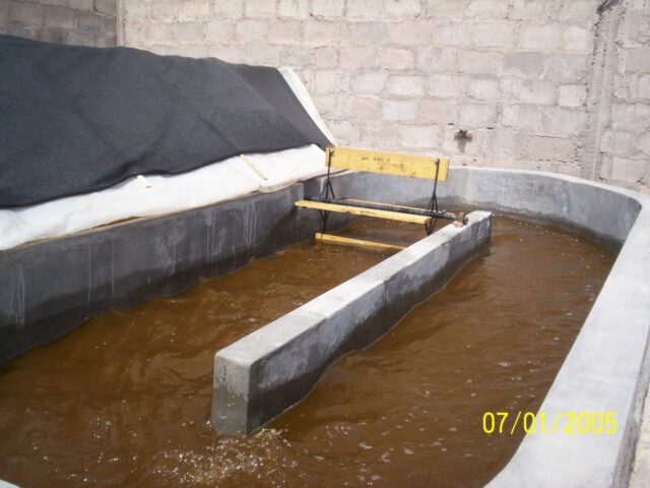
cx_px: 325
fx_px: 676
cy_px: 244
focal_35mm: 36
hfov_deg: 51.4
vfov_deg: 39.7
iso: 100
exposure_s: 1/582
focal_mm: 5.9
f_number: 4.5
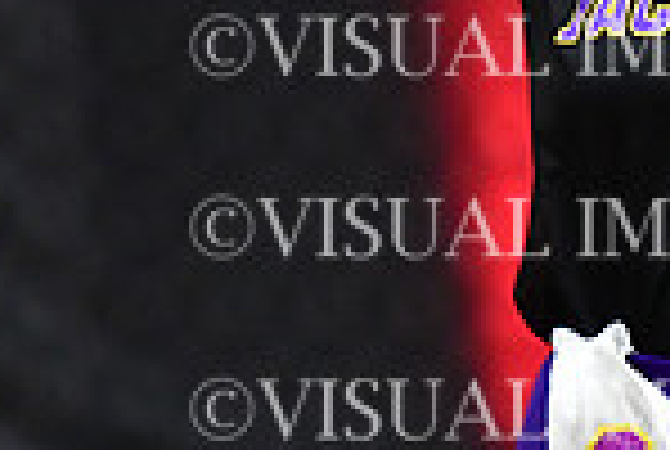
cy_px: 137
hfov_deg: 1.9
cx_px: 841
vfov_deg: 1.3
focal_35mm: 1075
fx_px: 20047
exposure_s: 1/500
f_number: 3.5
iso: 5000
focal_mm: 185
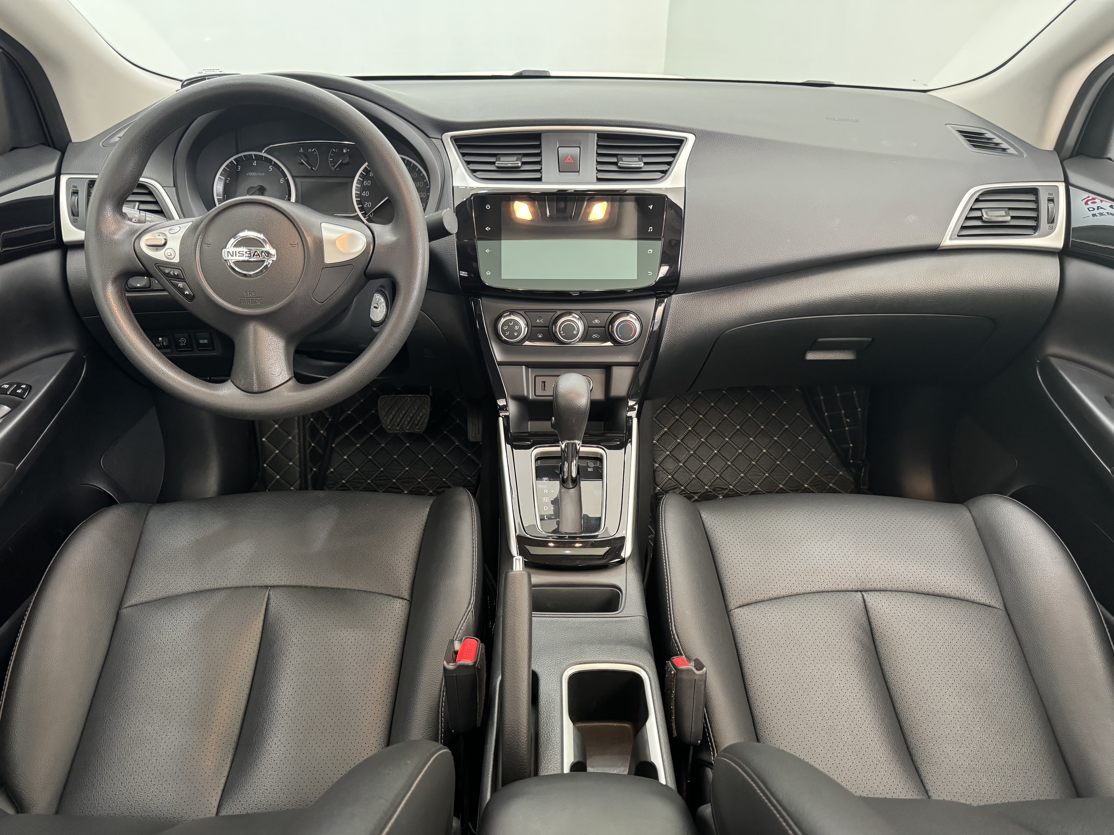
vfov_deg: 56.8
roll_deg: -0.9
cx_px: 557
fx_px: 772
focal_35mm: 24
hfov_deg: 71.6
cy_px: 418
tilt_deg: -30.4
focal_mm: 6.86
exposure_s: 1/50
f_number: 1.78
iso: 640
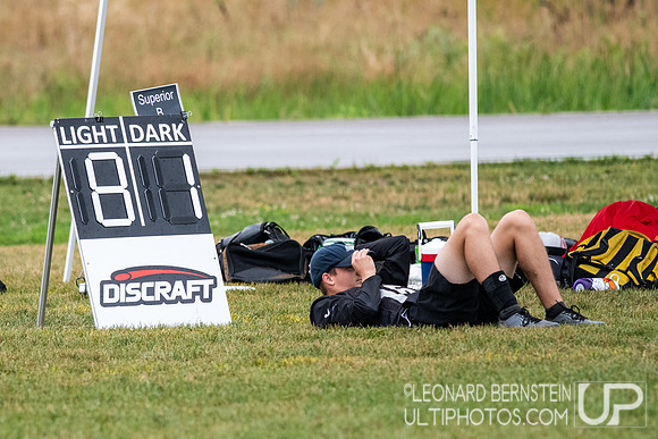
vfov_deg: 2.1
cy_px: 250
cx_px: 174
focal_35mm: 662
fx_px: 12110
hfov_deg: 3.1
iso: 1600
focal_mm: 300
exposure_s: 1/3200
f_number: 4.5
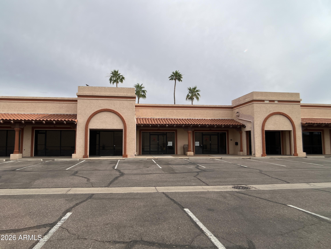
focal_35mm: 26
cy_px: 124
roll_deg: -0.8
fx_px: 249
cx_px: 166
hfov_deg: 67.3
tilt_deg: +3.5
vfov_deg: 53.1
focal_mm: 5.7
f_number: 1.5
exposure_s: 1/5319
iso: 50
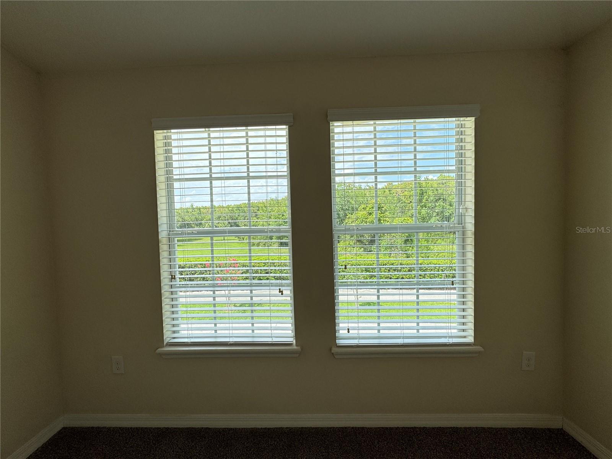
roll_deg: +2.1
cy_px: 230
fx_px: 248
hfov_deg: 102.1
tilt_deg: -1.9
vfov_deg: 85.7
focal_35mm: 14
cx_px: 306
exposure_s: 1/354
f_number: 2.2
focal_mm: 2.22
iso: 40
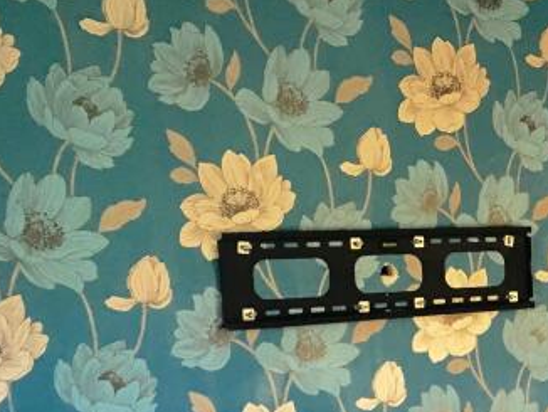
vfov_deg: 15.8
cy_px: 451
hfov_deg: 18.9
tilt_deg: -8.9
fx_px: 1442
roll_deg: +1.5
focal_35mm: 91
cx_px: 827
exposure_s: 1/33
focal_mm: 4.15
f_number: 2.2
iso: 100
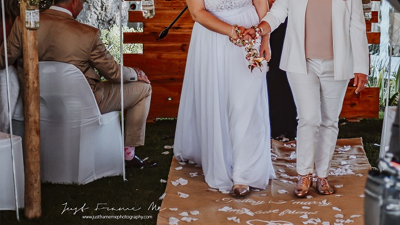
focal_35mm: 143
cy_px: 57
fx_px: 1516
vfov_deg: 8.5
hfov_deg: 15.0
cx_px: 260
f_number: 4
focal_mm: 70
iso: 800
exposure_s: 1/400
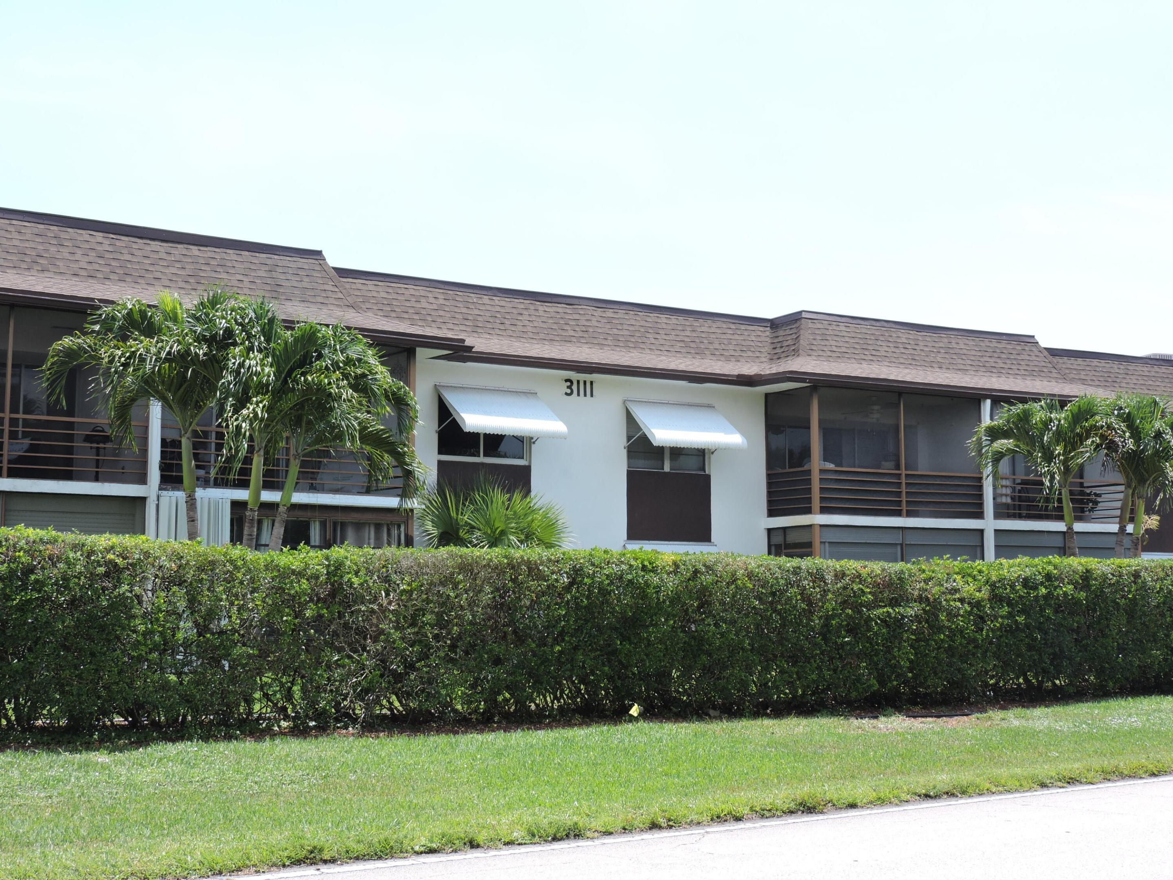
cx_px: 586
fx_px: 1593
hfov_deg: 40.4
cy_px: 440
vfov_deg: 30.9
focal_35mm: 47
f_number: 3.5
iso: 100
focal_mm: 8.4
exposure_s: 1/500
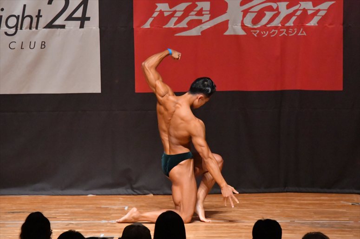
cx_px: 180
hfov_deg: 7.2
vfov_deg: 4.8
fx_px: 2849
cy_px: 120
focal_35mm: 285
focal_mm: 190
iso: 12800
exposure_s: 1/400
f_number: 5.6
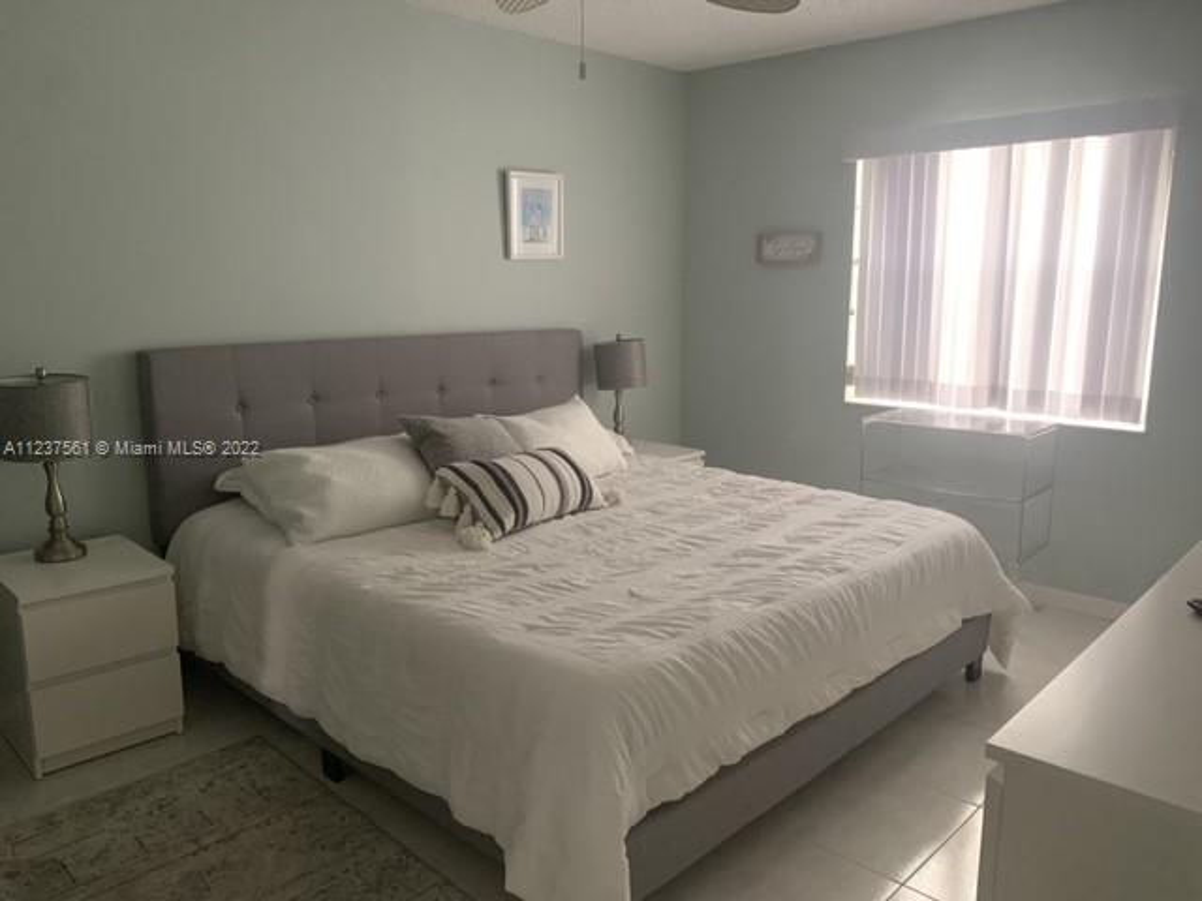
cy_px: 450
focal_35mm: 26
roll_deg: +0.2
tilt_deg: -12.1
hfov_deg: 67.3
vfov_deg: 53.1
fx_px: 903
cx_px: 601
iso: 400
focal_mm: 4.25
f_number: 1.8
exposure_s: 1/55
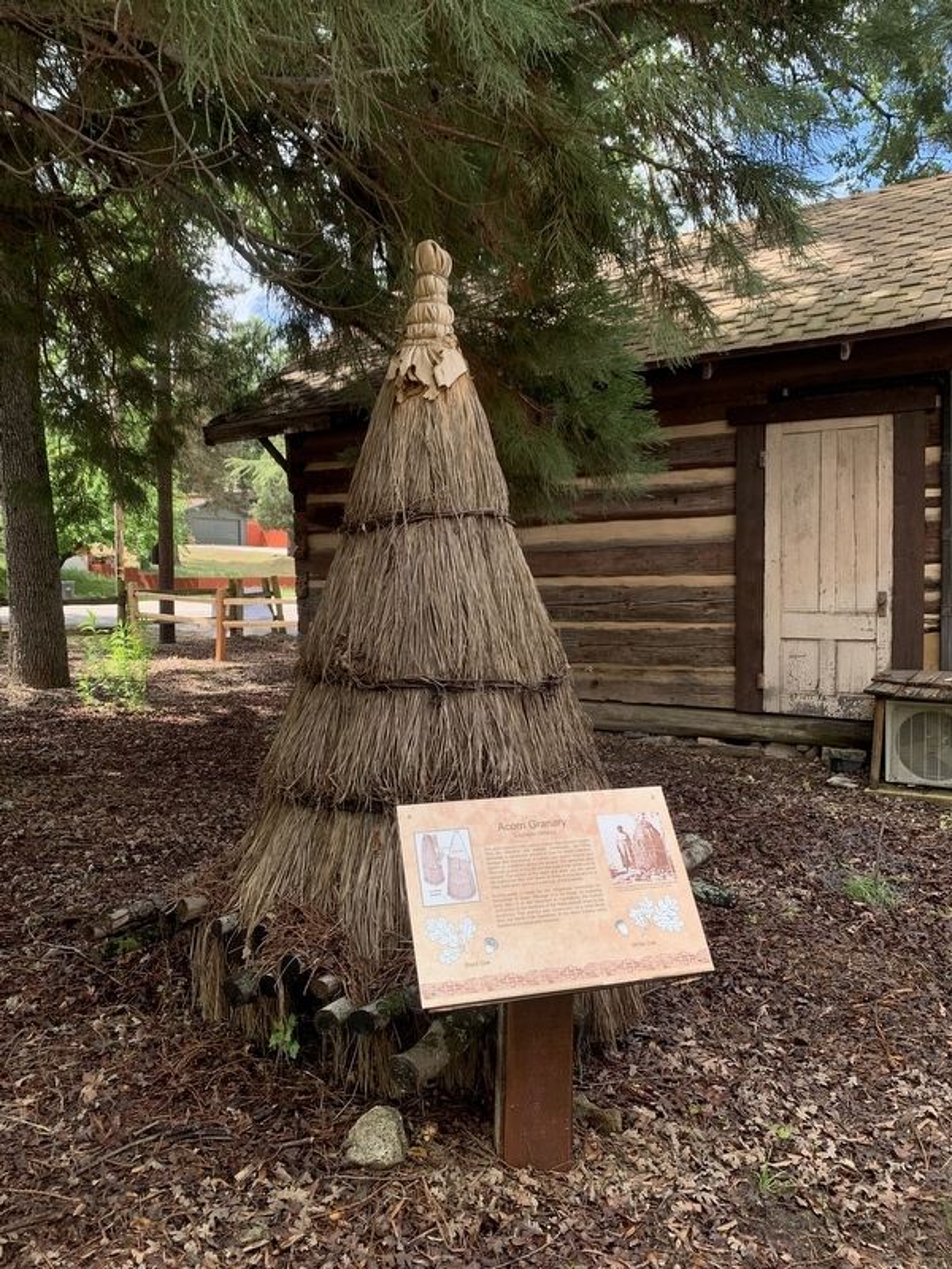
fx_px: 953
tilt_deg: -3.0
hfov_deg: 53.1
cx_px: 476
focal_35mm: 26
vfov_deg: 67.3
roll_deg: +0.7
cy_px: 634
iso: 25
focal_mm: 4.25
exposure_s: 1/455
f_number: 1.8
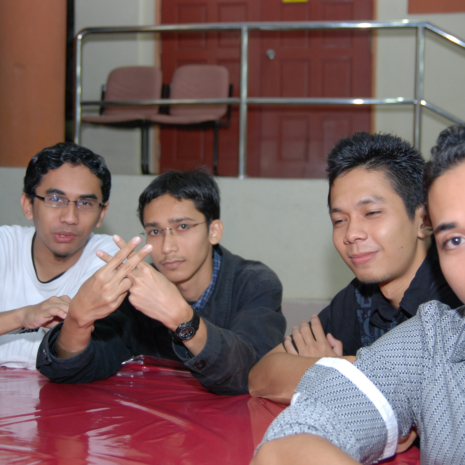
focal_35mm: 50
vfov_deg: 34.0
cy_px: 232
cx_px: 249
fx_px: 760
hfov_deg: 34.0
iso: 500
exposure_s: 1/60
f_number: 2.8
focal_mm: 26
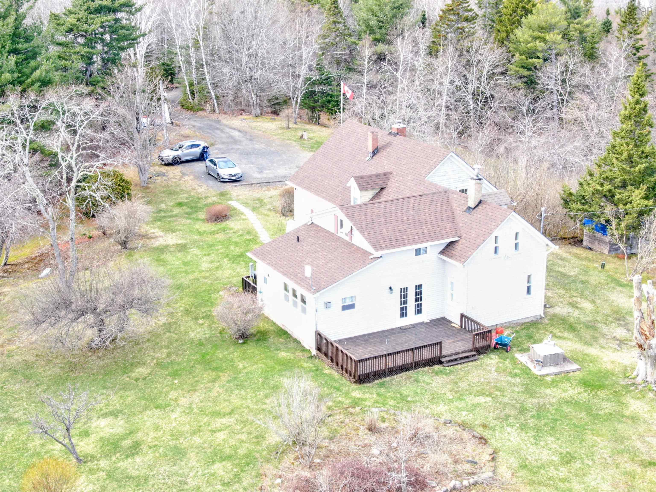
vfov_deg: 30.3
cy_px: 246
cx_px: 328
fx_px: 910
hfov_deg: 39.7
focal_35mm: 48
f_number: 3.8
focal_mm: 8.6
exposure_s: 1/60
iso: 100
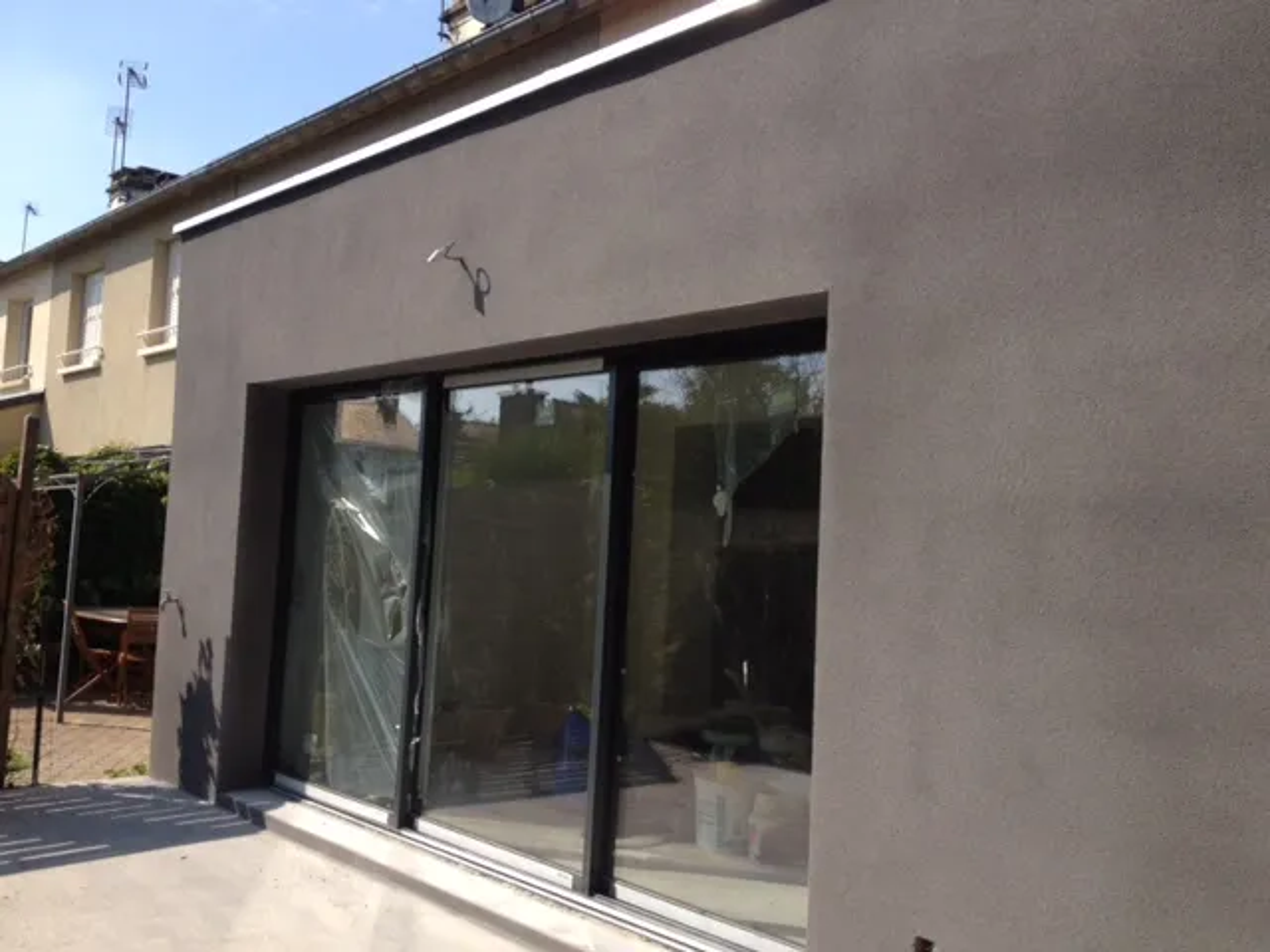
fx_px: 1284
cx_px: 635
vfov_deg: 40.7
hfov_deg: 52.6
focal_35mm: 35
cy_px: 476
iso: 50
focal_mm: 4.28
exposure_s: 1/1284
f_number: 2.4
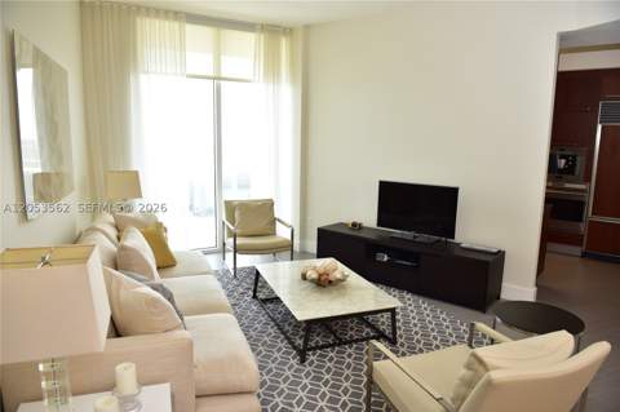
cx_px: 310
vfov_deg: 53.0
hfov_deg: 73.8
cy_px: 206
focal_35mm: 24
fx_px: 413
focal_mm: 24
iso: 800
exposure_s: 1/125
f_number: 4
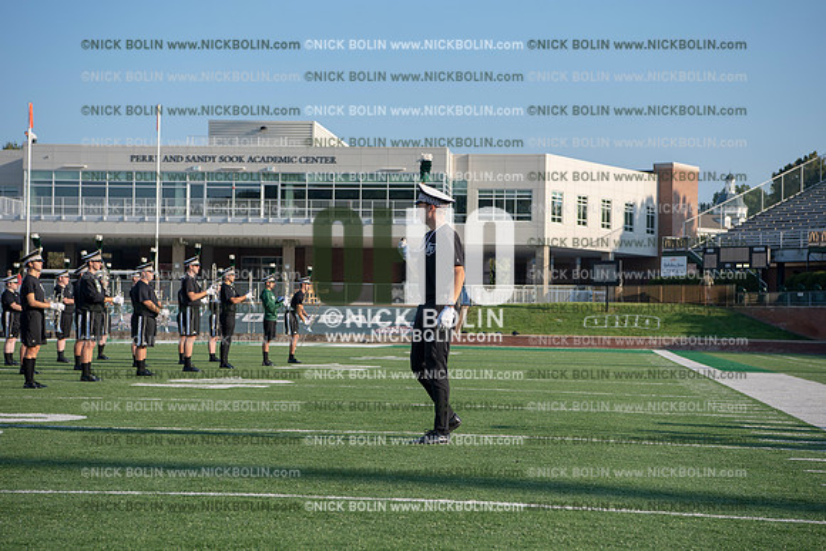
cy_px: 276
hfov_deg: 28.8
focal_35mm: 70
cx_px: 413
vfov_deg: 19.5
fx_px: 1606
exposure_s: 1/500
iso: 100
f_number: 5.6
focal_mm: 70
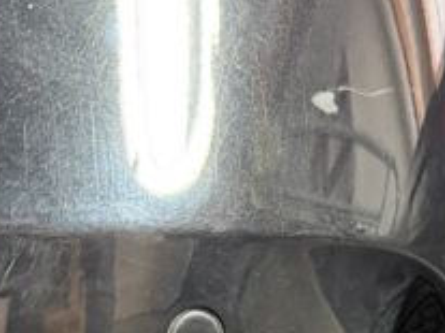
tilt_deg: -20.8
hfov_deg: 26.8
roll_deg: +0.9
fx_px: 925
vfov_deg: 19.3
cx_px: 325
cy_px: 394
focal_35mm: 72
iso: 640
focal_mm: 6.76
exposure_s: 1/33
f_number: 1.78
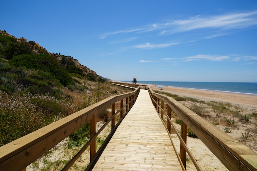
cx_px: 128
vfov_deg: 53.2
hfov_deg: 73.7
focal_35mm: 24
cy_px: 86
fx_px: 171
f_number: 10
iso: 100
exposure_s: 1/250
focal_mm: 24
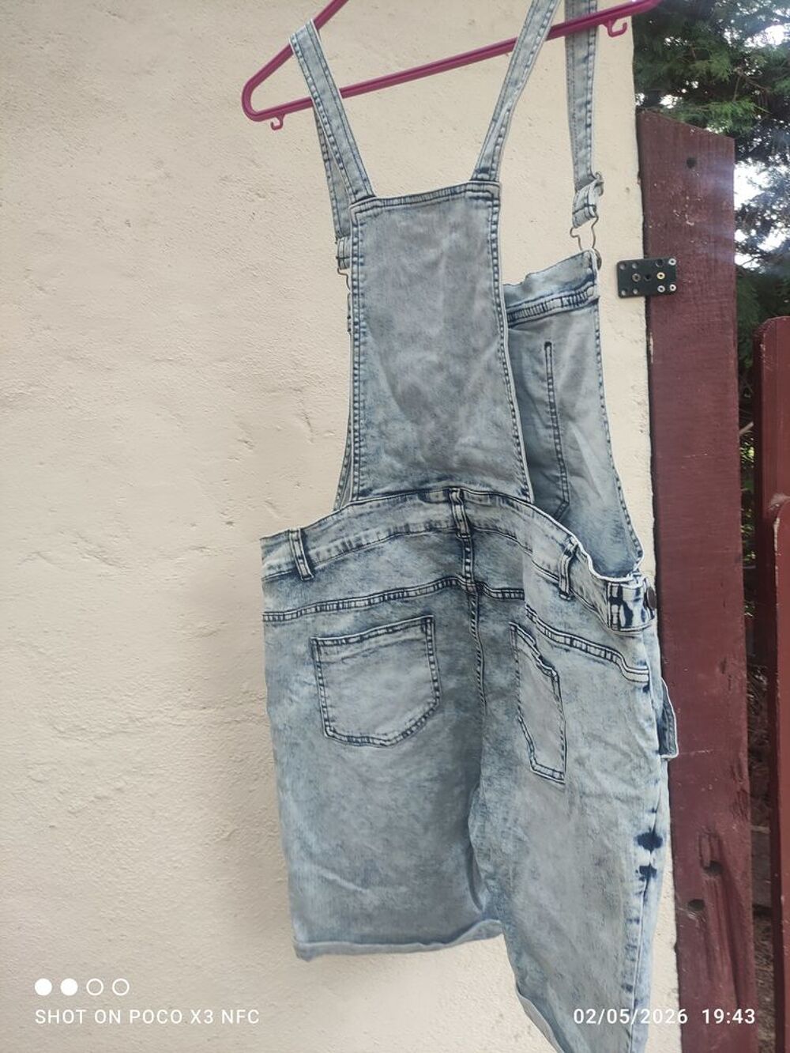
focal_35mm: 25
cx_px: 395
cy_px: 526
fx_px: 760
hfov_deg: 54.9
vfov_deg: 69.4
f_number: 1.89
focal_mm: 5.43
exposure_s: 1/50
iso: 266
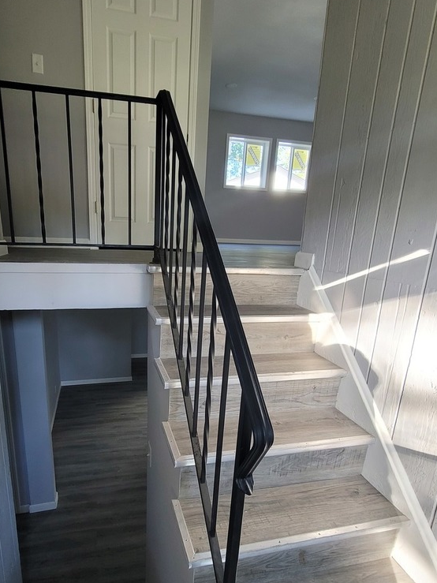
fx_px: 320
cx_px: 172
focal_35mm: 19
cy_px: 332
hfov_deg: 67.9
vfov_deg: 84.2
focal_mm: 2.2
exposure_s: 1/60
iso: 200
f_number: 2.2
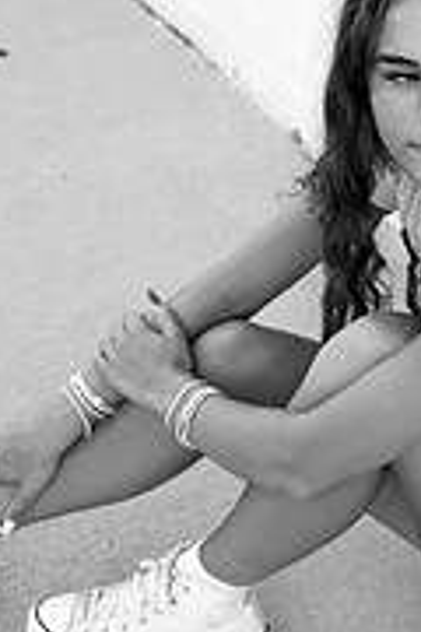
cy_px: 253
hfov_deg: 13.4
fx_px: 1754
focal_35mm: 100
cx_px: 479
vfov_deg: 20.4
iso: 1600
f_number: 4
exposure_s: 1/1600
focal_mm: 40
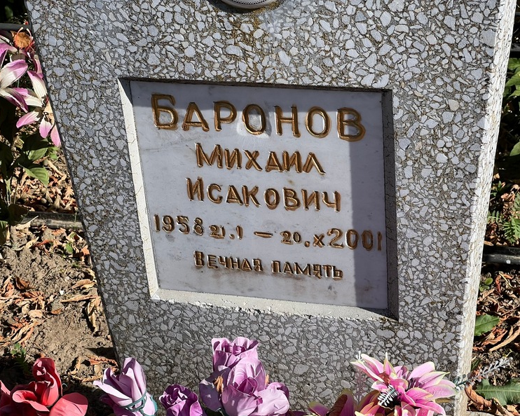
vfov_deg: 19.0
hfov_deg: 23.6
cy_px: 209
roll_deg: +4.9
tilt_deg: -33.0
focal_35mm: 81
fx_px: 1247
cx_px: 263
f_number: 2.8
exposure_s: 1/619
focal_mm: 9
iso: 32
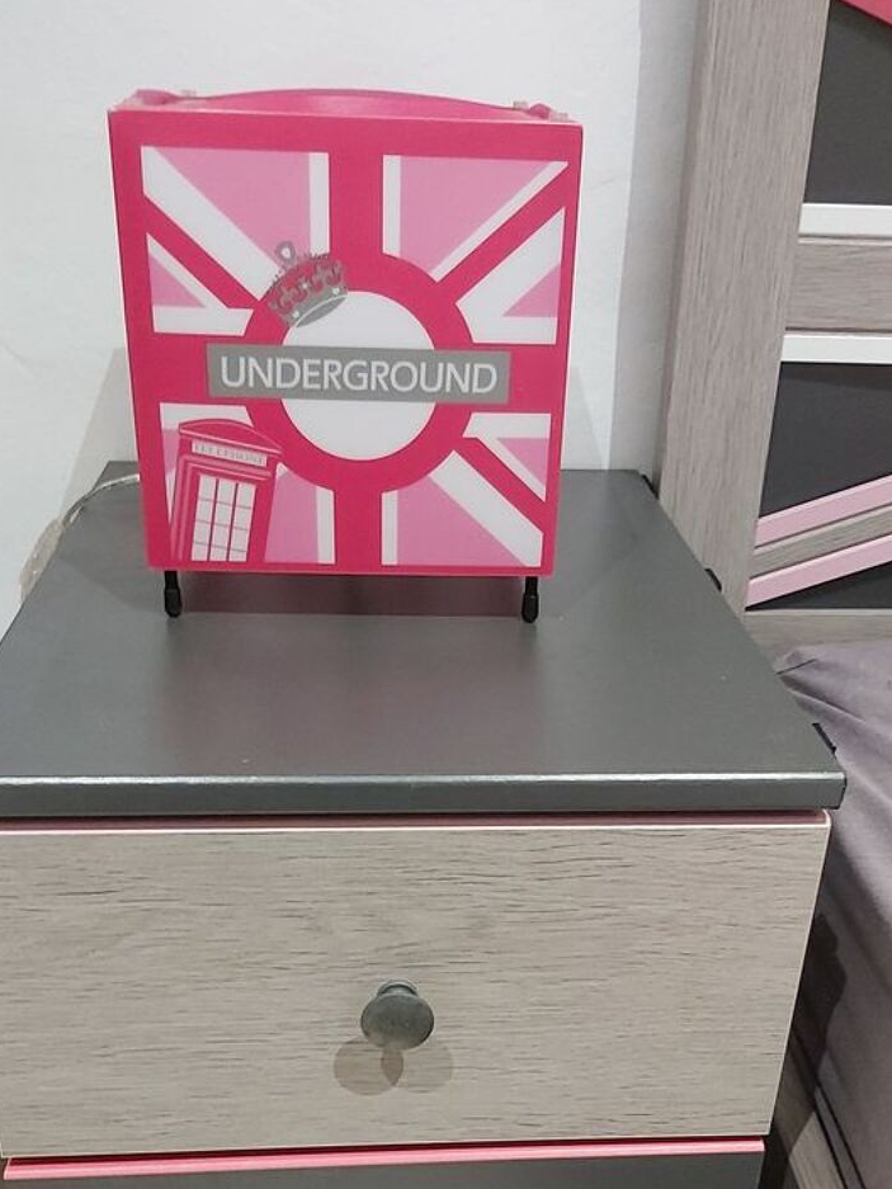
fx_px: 1271
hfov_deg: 38.7
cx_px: 475
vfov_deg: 49.1
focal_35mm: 37
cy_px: 808
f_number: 1.7
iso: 500
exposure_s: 1/25
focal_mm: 3.92
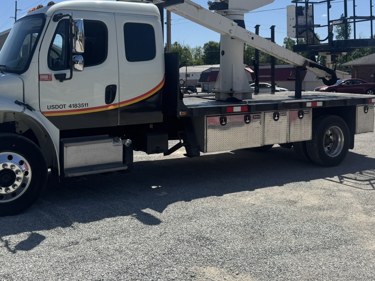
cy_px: 92
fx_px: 412
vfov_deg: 37.3
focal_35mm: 38
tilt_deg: -2.4
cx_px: 172
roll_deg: -0.1
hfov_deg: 48.9
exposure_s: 1/6410
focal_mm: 6.76
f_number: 1.78
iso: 80
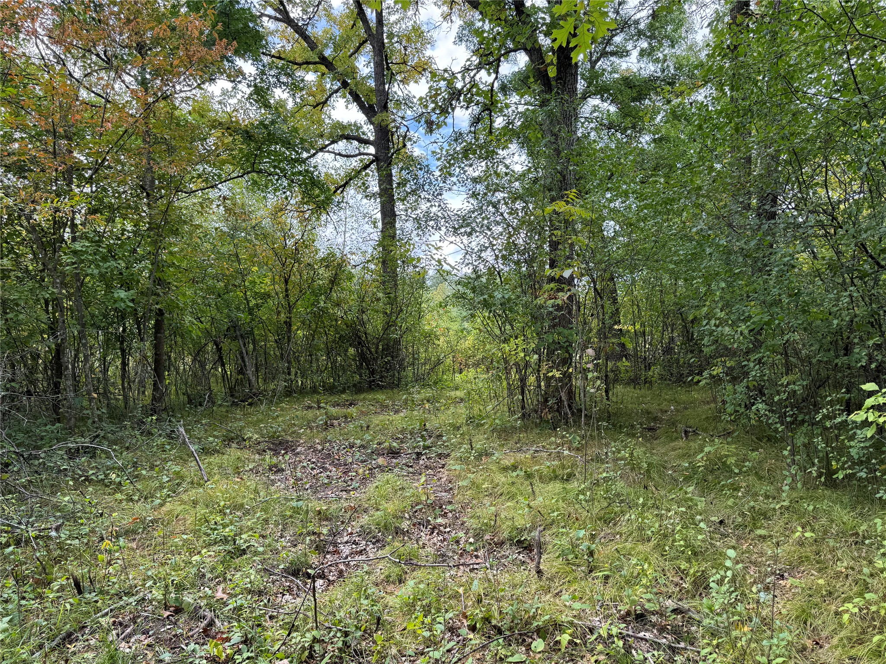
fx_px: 614
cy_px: 332
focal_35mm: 24
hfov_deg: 71.6
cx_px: 443
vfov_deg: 56.8
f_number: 1.78
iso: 80
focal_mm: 6.76
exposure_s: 1/478
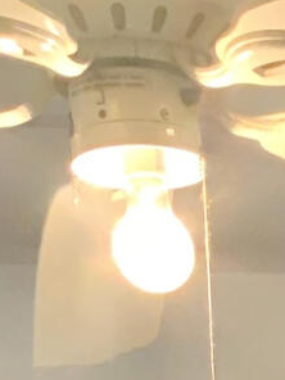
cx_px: 944
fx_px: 2152
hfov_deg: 6.7
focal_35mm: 196
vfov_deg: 8.2
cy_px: 1231
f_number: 1.8
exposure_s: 1/60
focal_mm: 3
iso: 125
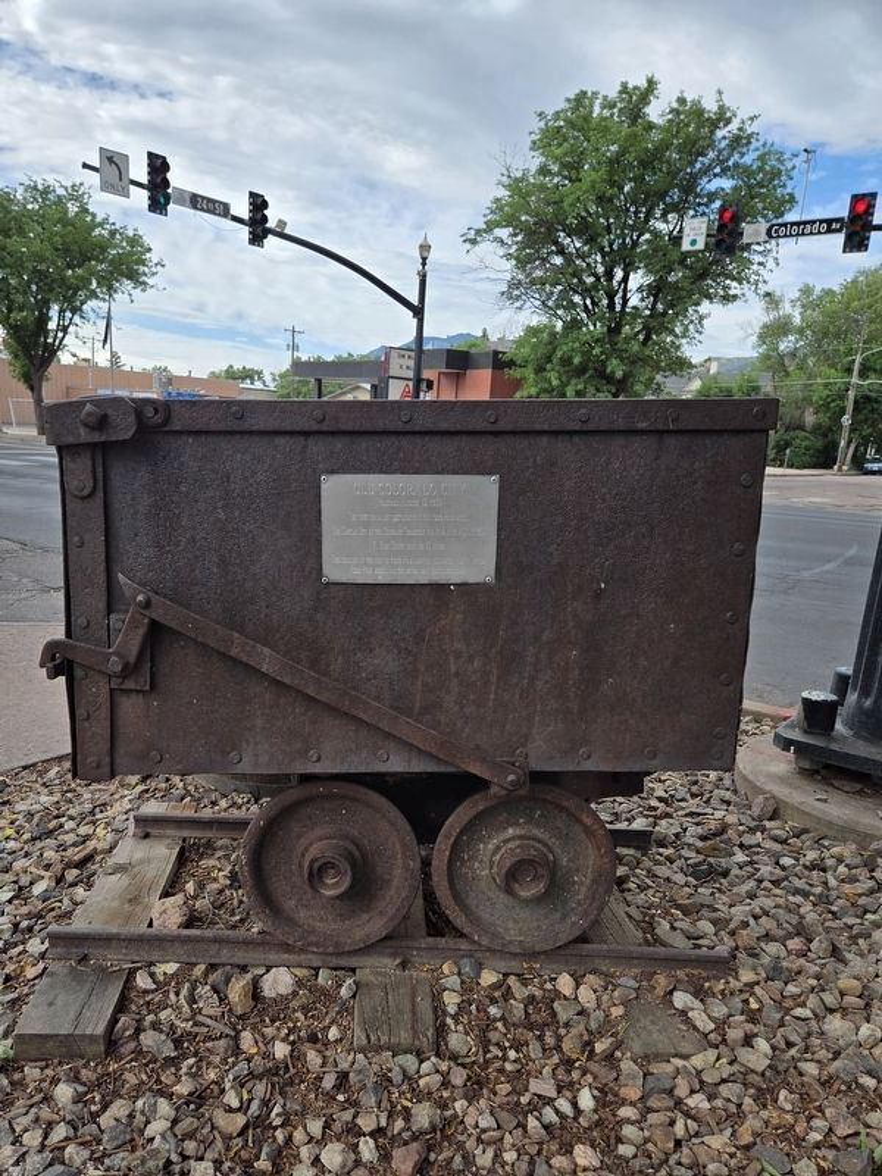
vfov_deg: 73.9
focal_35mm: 23
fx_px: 781
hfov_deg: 58.9
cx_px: 441
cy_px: 588
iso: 25
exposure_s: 1/1111
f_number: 1.8
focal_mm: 5.4
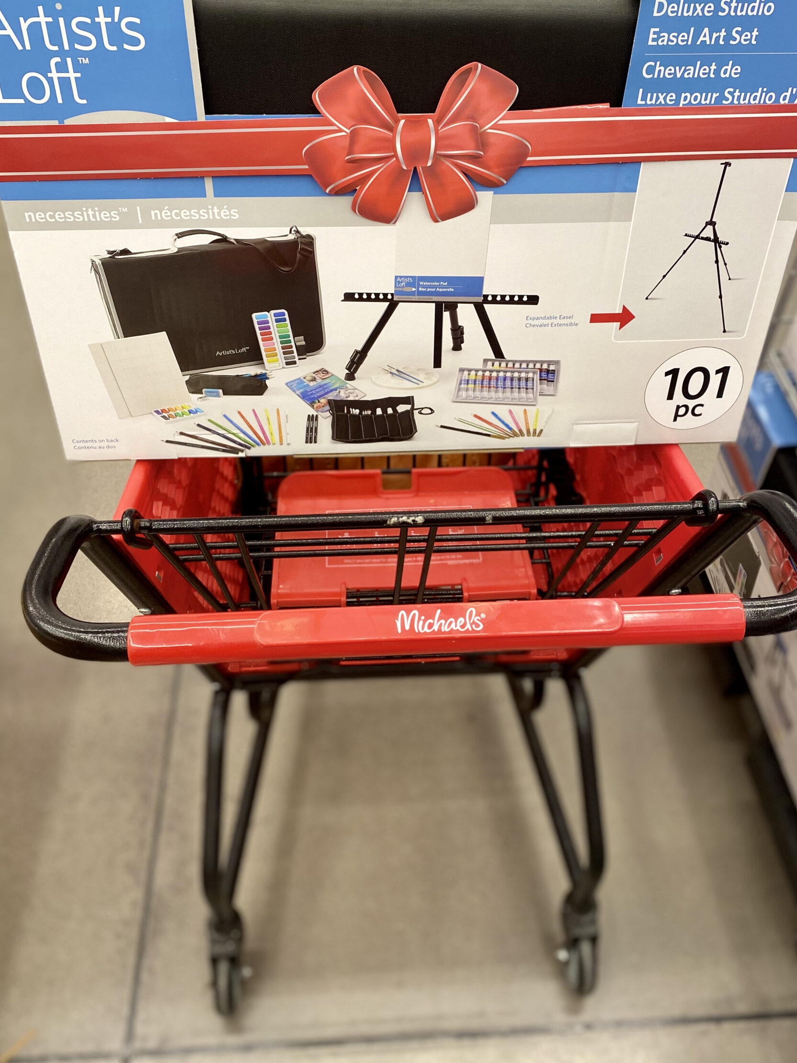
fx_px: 921
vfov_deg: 59.8
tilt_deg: -44.6
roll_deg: -0.8
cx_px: 406
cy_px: 467
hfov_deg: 46.8
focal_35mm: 30
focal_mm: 4.25
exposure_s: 1/60
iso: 100
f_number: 1.8
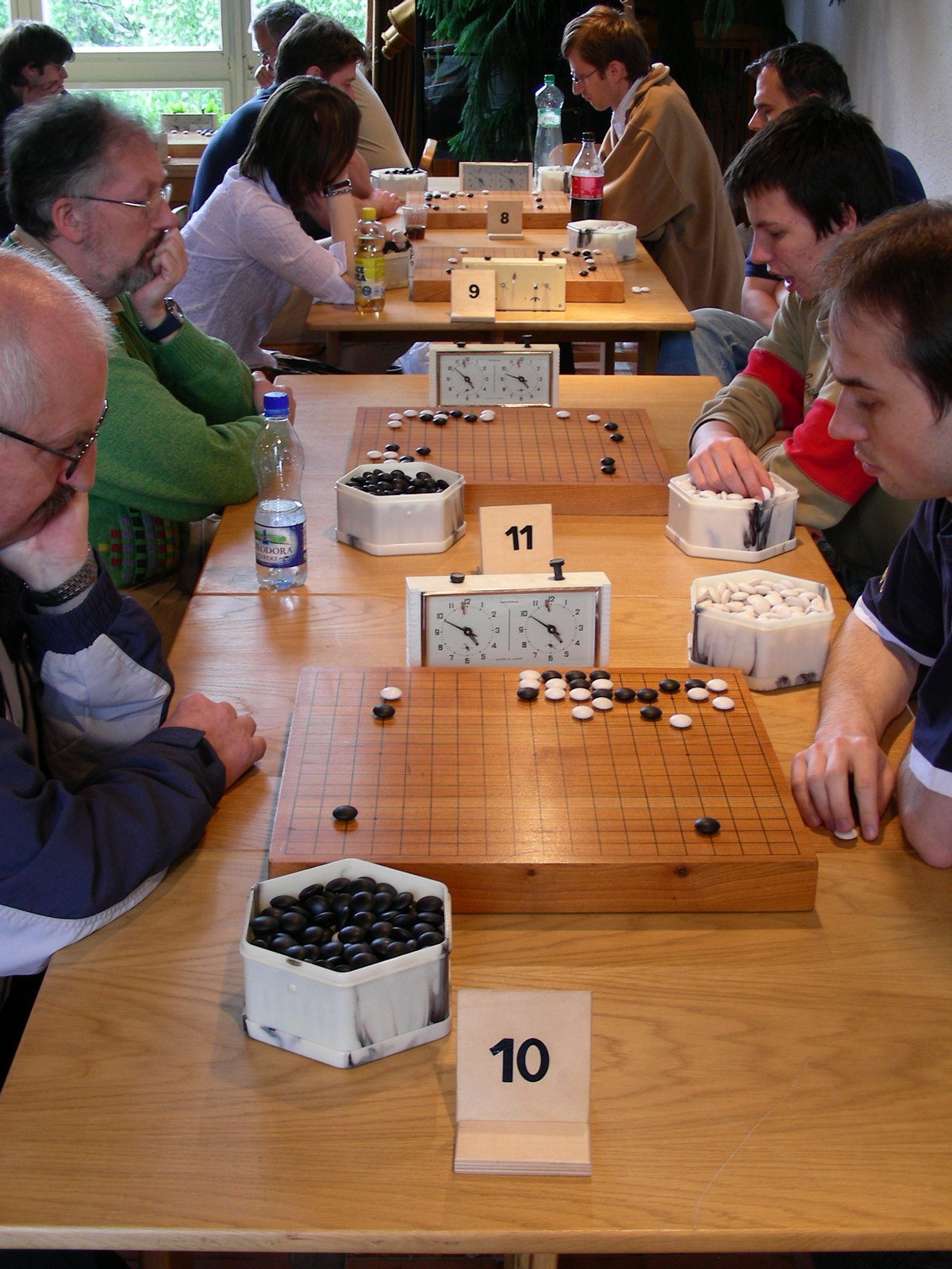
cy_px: 634
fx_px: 1760
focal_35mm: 48
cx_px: 476
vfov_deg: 39.7
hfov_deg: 30.3
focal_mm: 8
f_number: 3.5
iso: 50
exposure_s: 1/8.6
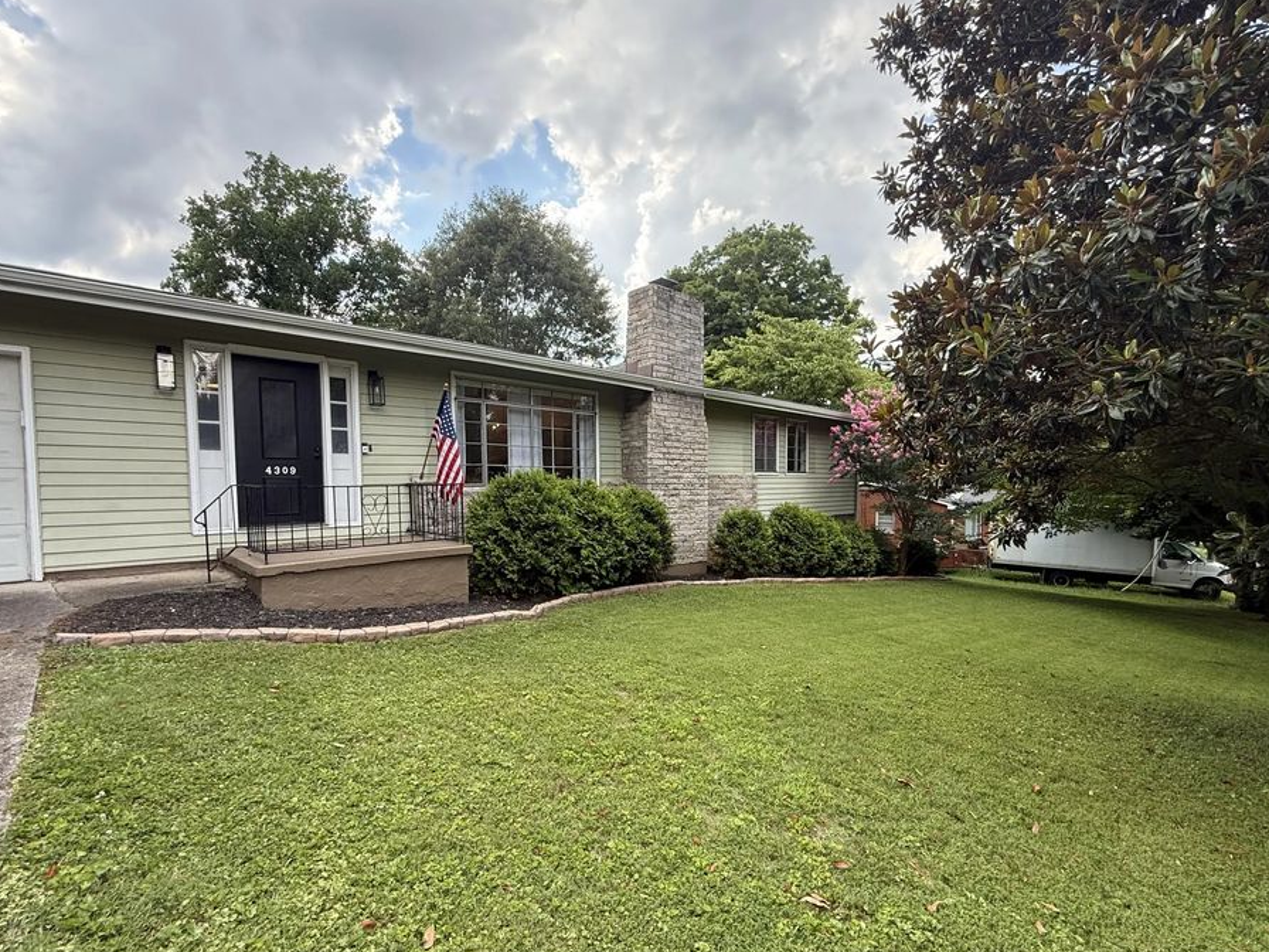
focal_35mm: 16
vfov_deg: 78.0
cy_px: 513
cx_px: 647
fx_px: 587
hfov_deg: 94.5
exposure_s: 1/490
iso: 64
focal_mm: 2.22
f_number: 2.2
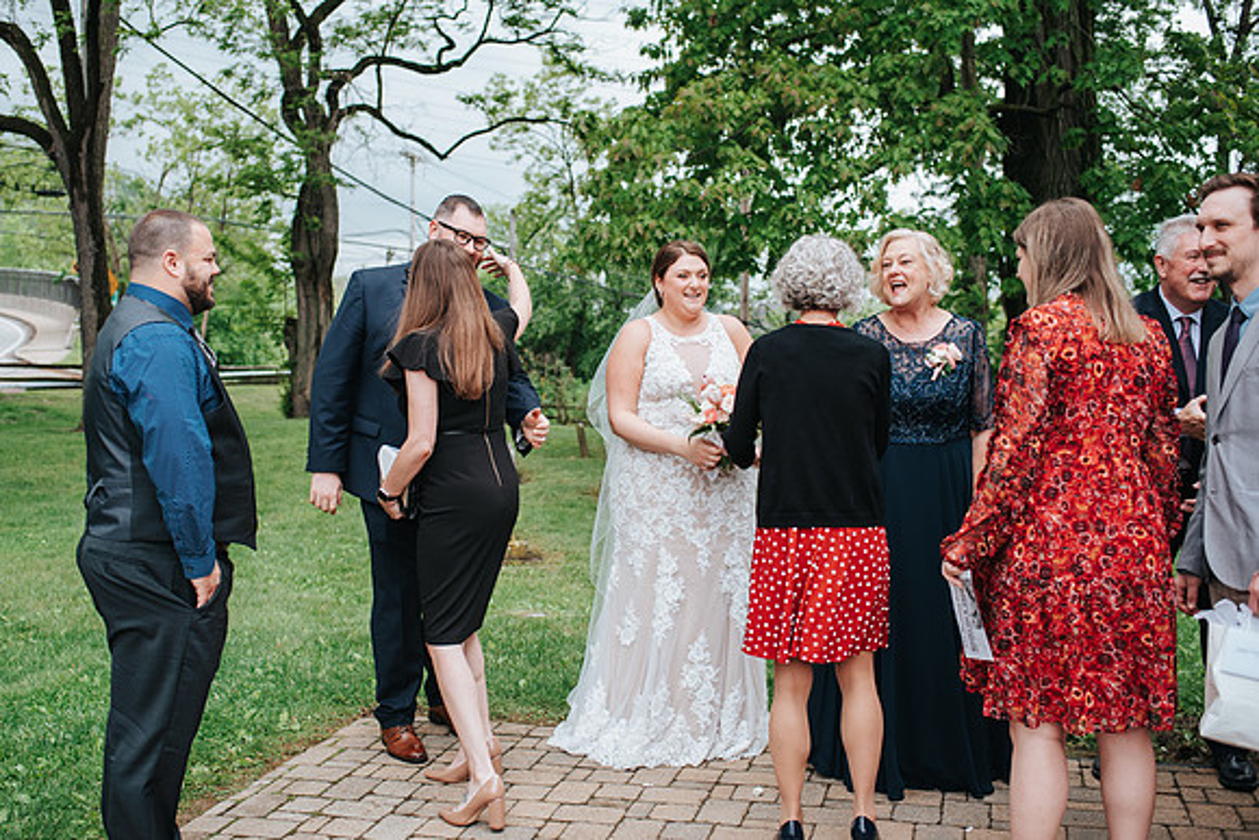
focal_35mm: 38
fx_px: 1345
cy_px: 387
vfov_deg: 34.7
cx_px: 580
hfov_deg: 50.1
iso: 280
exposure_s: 1/800
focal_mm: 35
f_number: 3.2
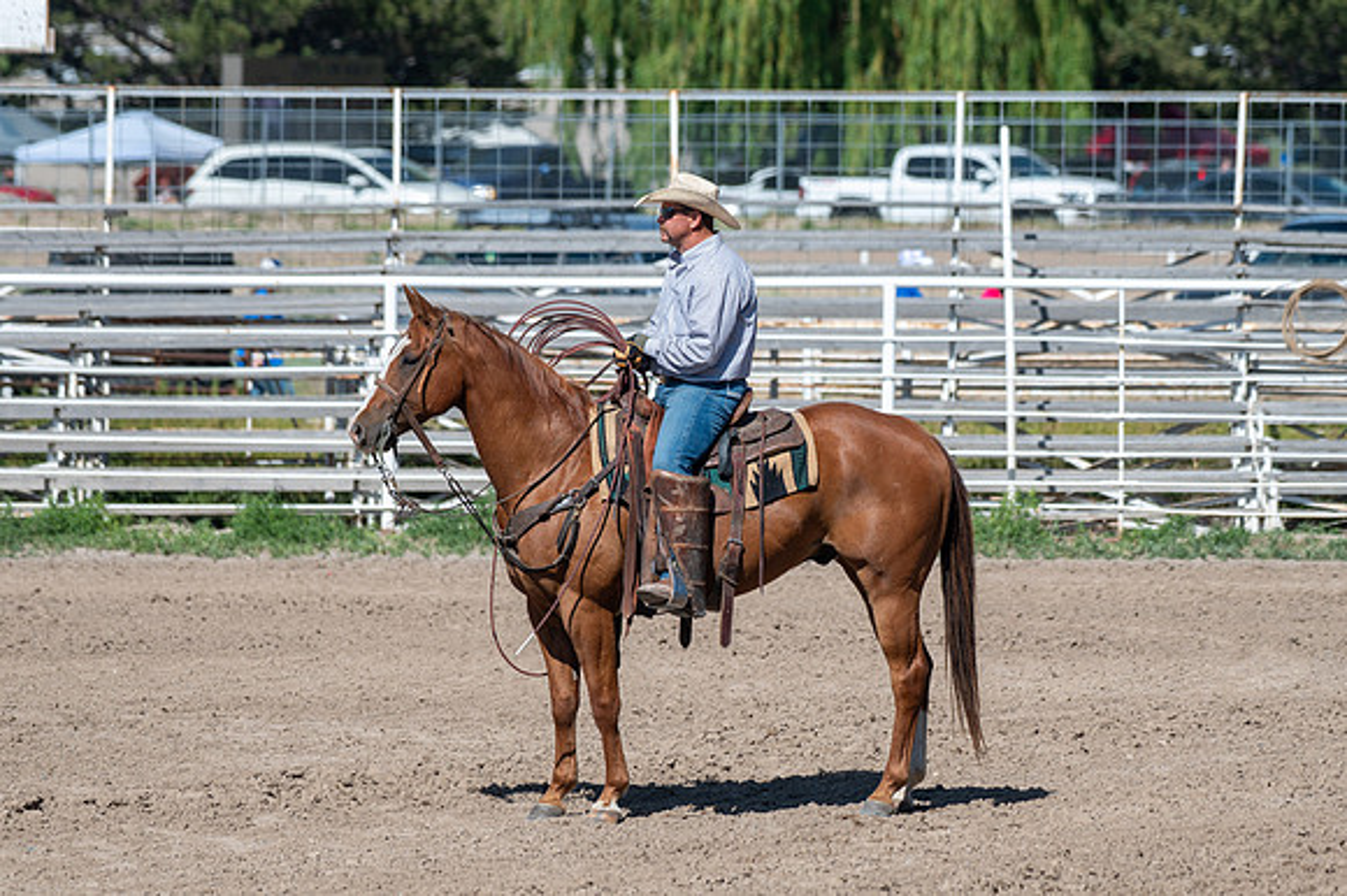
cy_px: 441
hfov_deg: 7.2
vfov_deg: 4.8
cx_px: 731
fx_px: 10692
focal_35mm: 286
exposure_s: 1/800
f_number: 5.6
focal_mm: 240
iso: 160
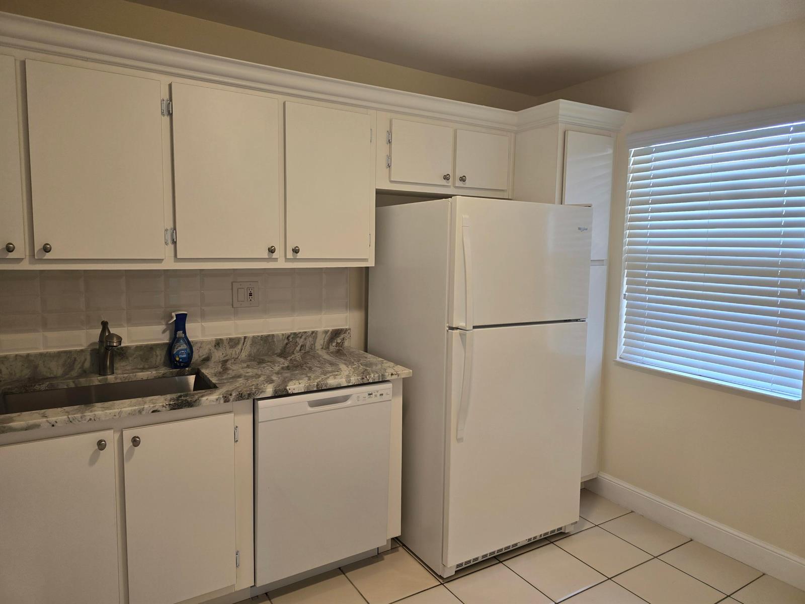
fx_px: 535
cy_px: 302
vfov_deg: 58.9
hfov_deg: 73.9
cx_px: 402
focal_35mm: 23
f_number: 1.7
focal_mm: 6.3
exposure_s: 1/120
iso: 100
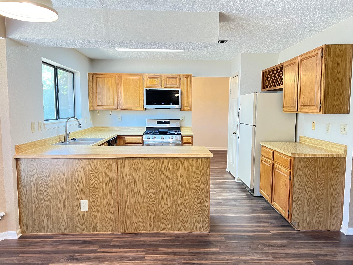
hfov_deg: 67.3
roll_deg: -0.1
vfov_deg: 53.1
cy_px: 132
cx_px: 176
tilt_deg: -6.1
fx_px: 265
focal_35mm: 26
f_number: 1.5
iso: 400
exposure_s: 1/60
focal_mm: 5.7
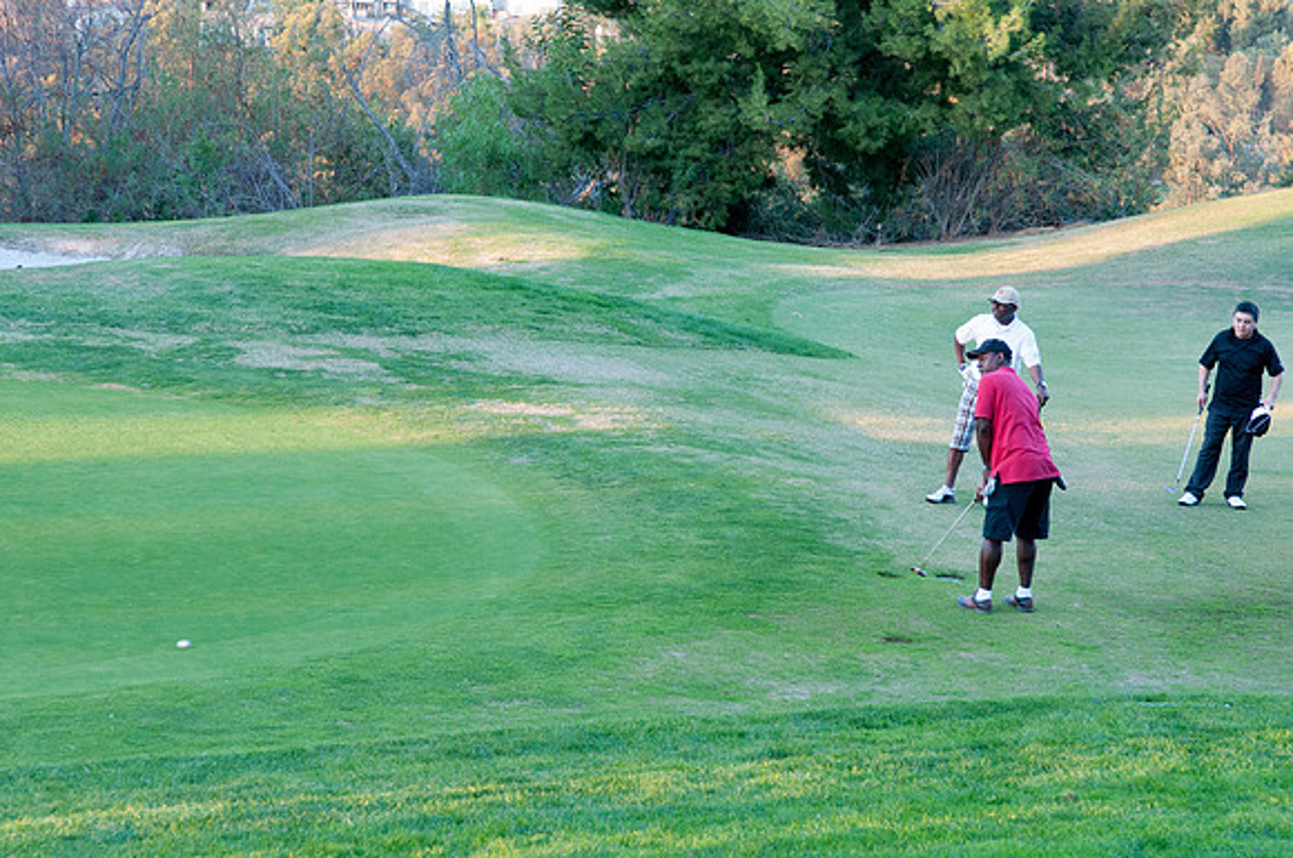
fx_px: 2959
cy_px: 429
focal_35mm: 82
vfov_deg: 16.5
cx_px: 646
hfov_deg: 24.6
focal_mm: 55
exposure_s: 1/125
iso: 500
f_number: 5.6
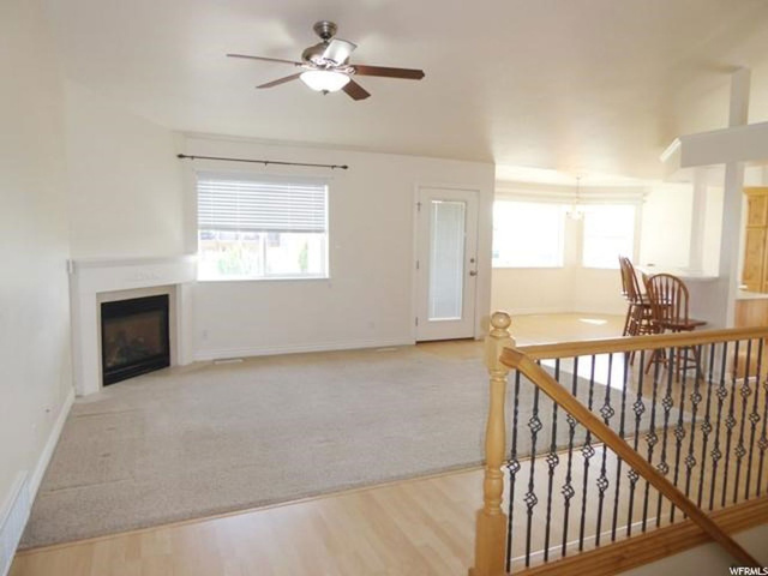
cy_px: 288
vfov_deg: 56.8
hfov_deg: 71.6
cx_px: 384
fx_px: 532
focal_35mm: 24
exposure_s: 1/60
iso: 160
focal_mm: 4.3
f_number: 3.3
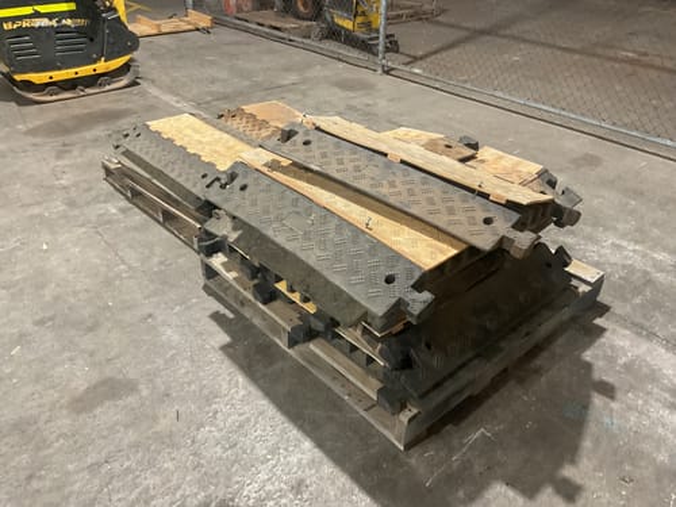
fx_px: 566
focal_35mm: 29
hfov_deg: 61.7
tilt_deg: -31.8
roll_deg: -0.5
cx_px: 338
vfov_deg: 48.2
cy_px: 254
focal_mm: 3
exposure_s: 1/50
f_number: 1.8
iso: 200
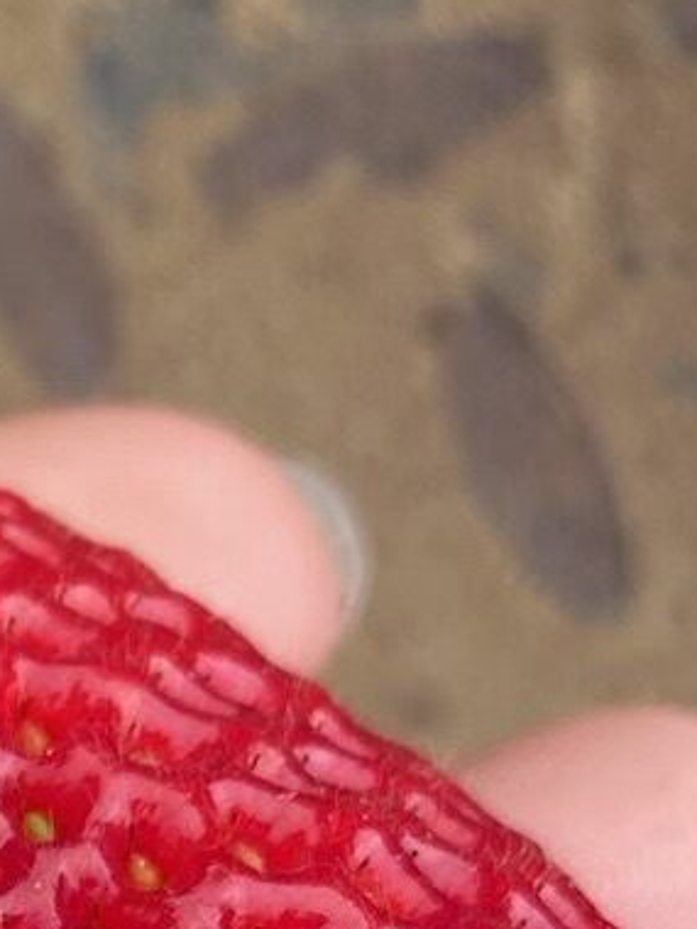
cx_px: -912
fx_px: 3759
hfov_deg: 9.5
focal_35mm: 140
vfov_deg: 12.5
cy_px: 1826
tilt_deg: -76.0
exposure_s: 1/604
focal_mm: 4.25
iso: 32
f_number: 1.8
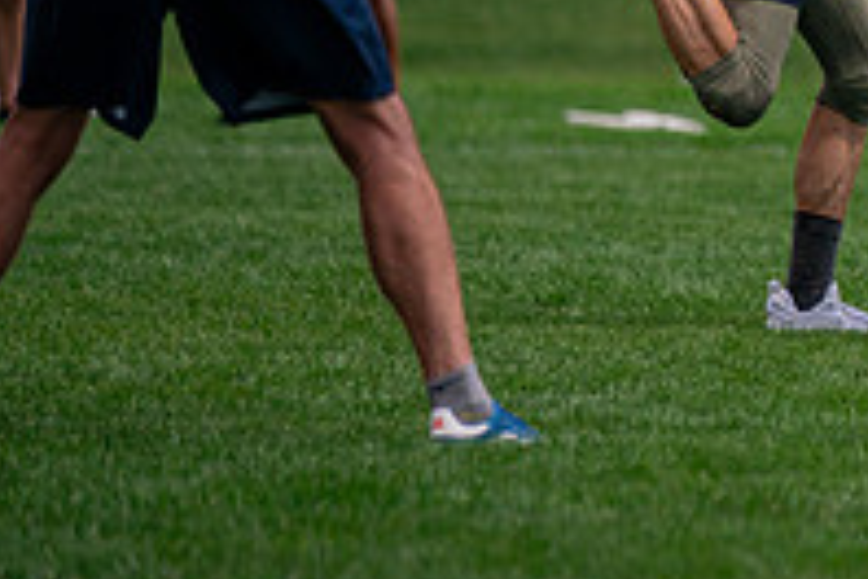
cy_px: -191
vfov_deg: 2.4
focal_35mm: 578
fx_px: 13935
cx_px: 1227
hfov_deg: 3.6
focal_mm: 197
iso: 500
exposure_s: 1/10000
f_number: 2.8
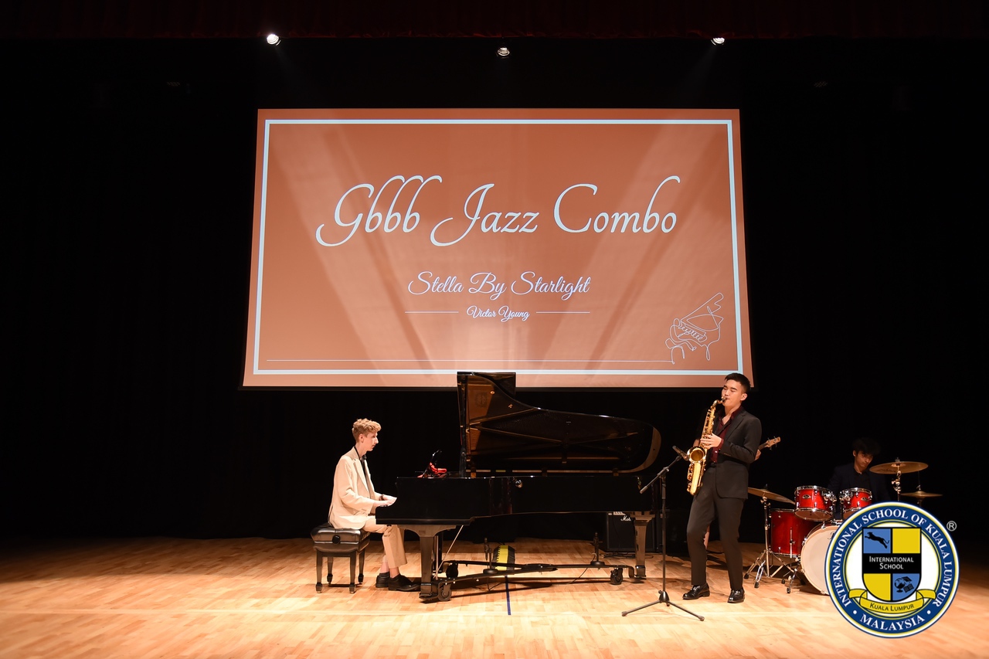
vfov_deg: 41.1
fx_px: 879
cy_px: 330
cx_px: 494
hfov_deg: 58.7
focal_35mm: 32
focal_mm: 32
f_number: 2.8
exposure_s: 1/250
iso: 1250
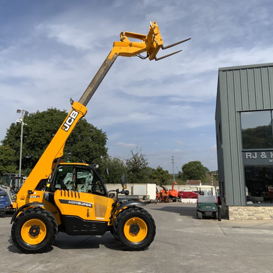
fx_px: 312
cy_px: 139
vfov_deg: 47.2
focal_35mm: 35
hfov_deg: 47.1
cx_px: 116
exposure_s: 1/3322
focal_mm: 3
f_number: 1.8
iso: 16
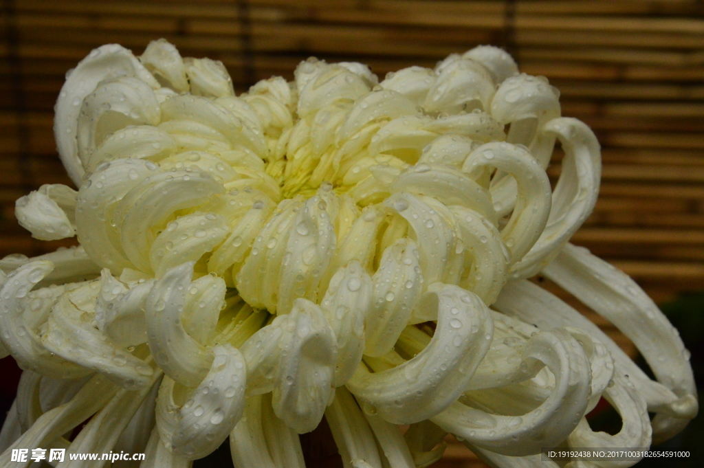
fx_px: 3224
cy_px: 234
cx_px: 352
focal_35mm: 165
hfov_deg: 12.5
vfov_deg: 8.3
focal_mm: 110
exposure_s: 1/250
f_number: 18
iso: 2200
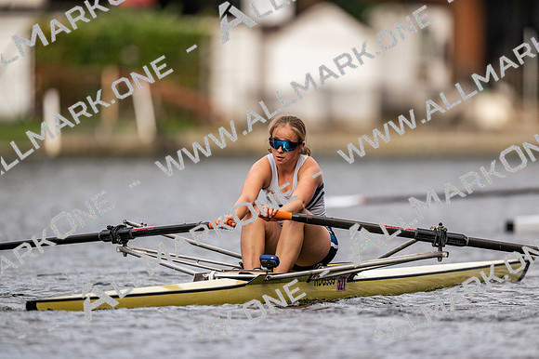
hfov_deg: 3.4
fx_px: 8980
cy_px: 180
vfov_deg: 2.3
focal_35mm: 600
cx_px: 270
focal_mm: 600
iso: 640
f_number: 4
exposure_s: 1/2500
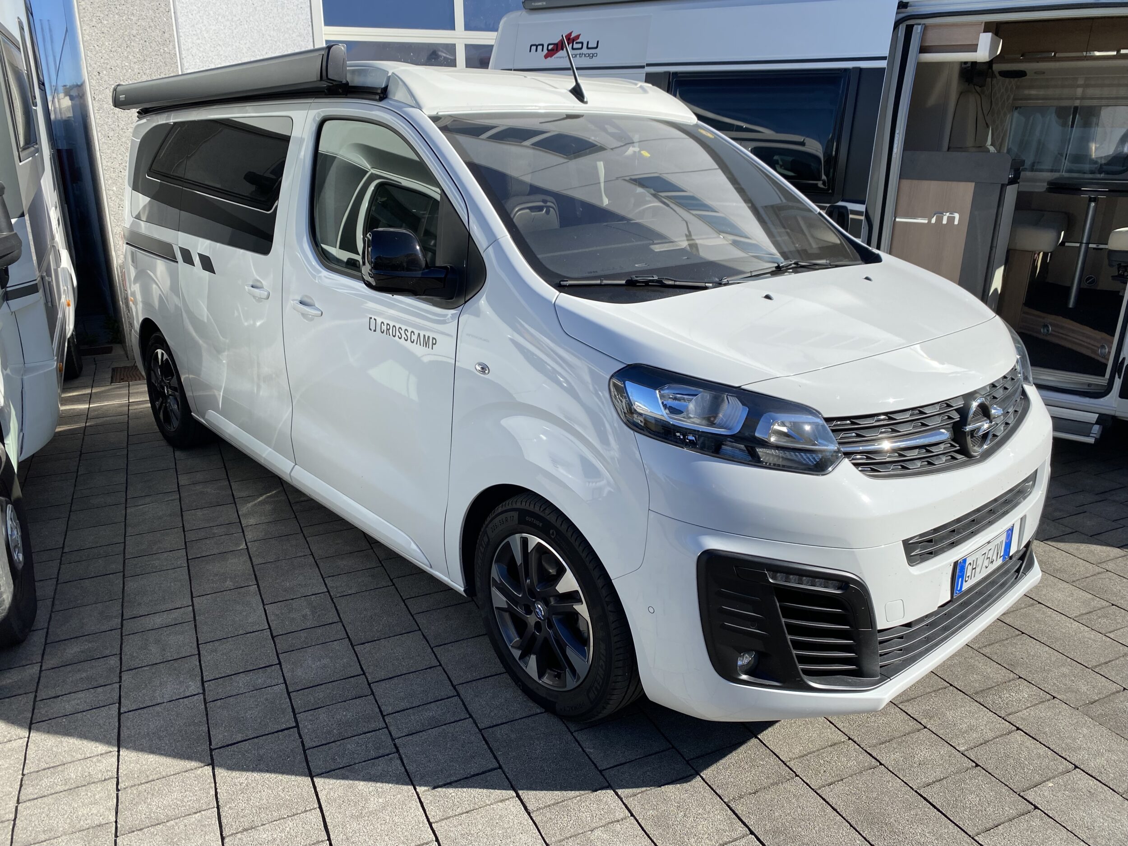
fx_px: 847
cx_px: 564
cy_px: 423
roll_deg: +1.0
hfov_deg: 67.3
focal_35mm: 26
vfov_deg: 53.1
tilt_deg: -15.1
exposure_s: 1/2625
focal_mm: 4.25
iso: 32
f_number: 1.8
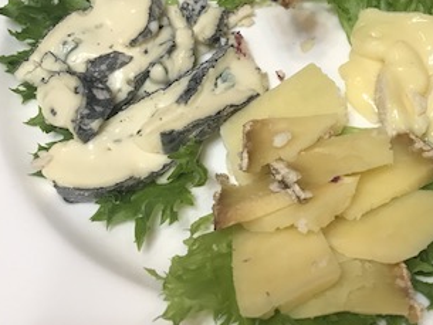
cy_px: 33
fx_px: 688
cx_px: 305
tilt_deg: -51.0
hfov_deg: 34.4
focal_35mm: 55
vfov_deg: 25.7
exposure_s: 1/30
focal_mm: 3.99
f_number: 1.8
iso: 32
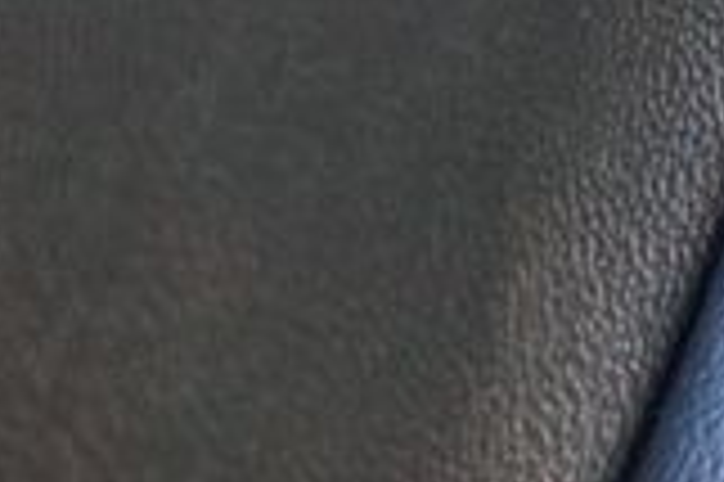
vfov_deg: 9.3
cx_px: 1115
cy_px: -284
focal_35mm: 143
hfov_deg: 13.5
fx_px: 2873
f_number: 4.5
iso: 3200
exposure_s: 1/50
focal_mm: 24
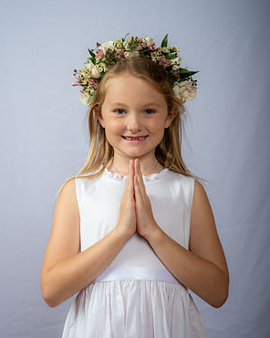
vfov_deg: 23.3
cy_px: 173
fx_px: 819
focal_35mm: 82
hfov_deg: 18.7
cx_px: 135
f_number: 6.3
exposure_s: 1/200
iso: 250
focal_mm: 72
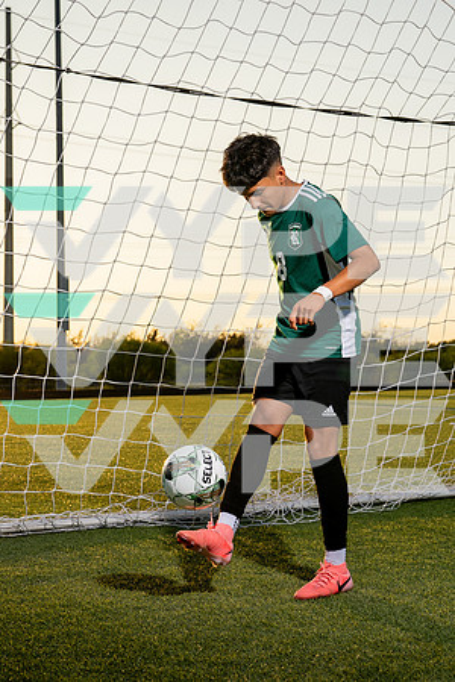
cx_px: 205
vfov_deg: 30.3
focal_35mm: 67
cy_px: 341
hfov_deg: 20.4
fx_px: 1261
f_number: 5
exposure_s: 1/1250
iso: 200
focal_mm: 44
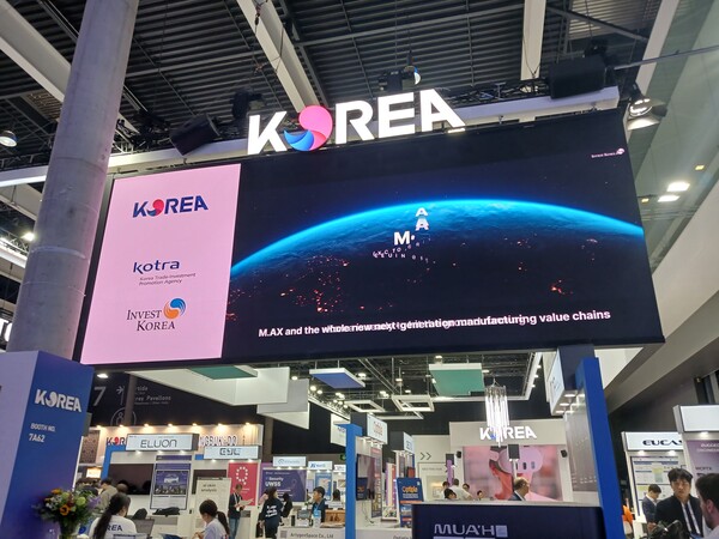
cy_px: 270
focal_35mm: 27
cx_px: 360
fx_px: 561
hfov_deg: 65.3
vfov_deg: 51.4
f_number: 1.8
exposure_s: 1/50
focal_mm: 4
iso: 40
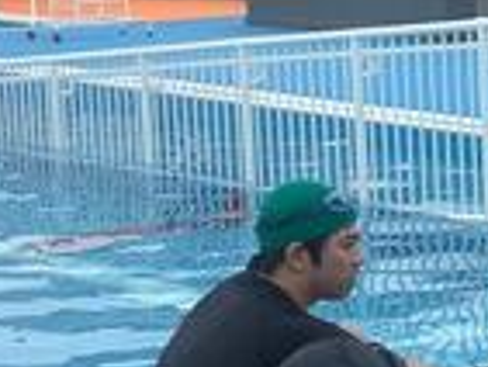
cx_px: 966
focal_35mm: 154
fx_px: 2173
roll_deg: +0.2
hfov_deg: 11.6
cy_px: 182
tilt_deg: -9.2
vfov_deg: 9.7
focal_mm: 3.3
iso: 25
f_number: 2.4
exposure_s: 1/582
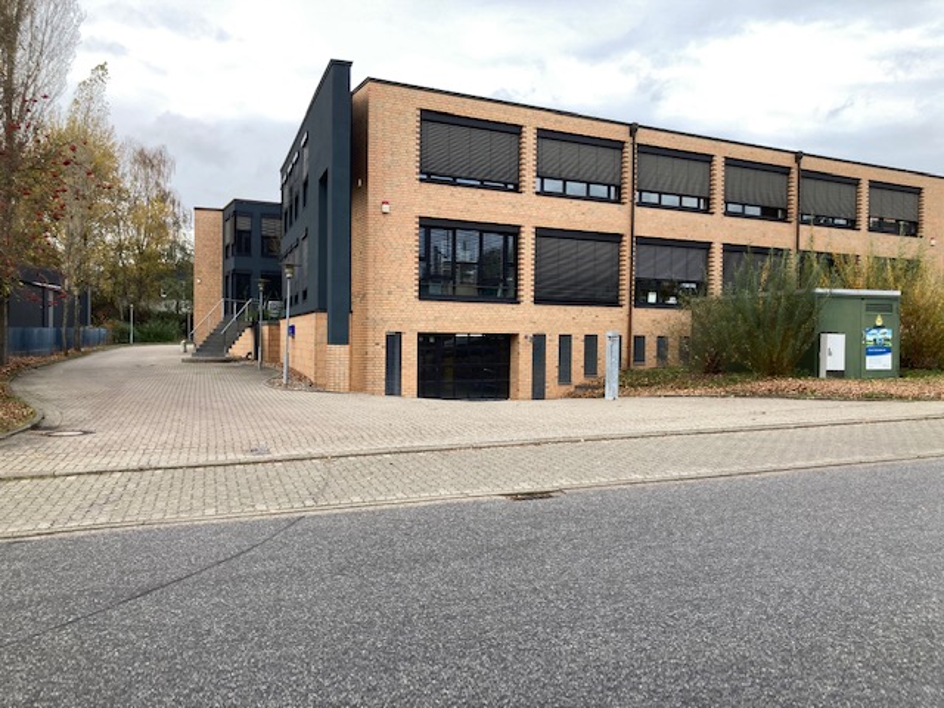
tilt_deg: -0.3
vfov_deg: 49.7
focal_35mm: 28
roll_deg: -2.0
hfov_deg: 63.4
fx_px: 764
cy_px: 354
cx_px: 472
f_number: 1.8
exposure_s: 1/445
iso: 20
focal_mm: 3.99
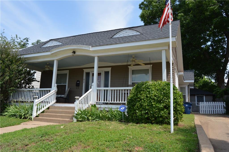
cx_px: 114
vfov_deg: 47.8
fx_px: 172
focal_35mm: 27
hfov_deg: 67.4
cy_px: 76
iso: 100
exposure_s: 1/200
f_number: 7.1
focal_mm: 18
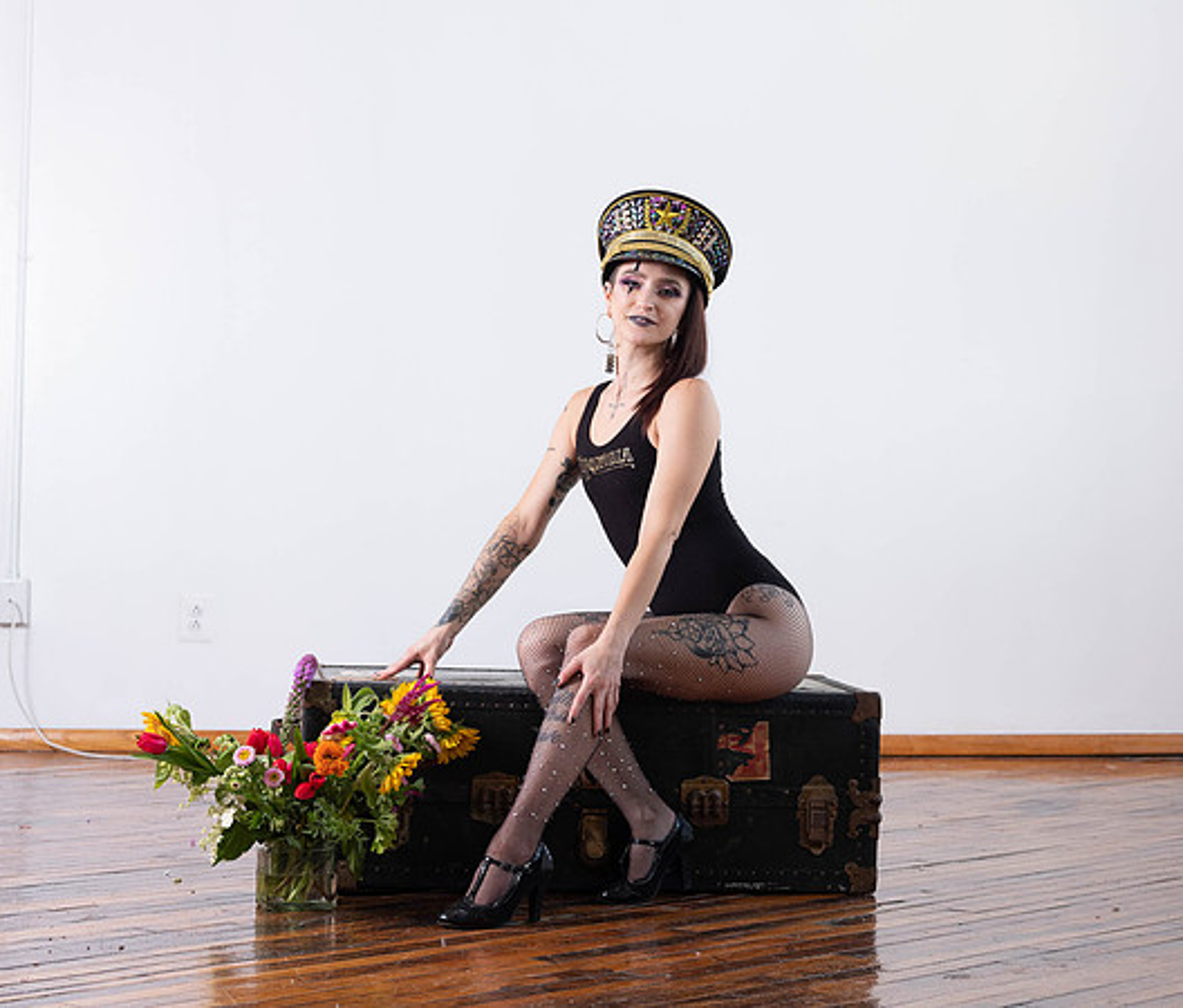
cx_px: 815
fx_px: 2965
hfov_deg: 22.4
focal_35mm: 83
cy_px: 478
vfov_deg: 19.3
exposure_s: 1/90
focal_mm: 63
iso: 500
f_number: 5.6
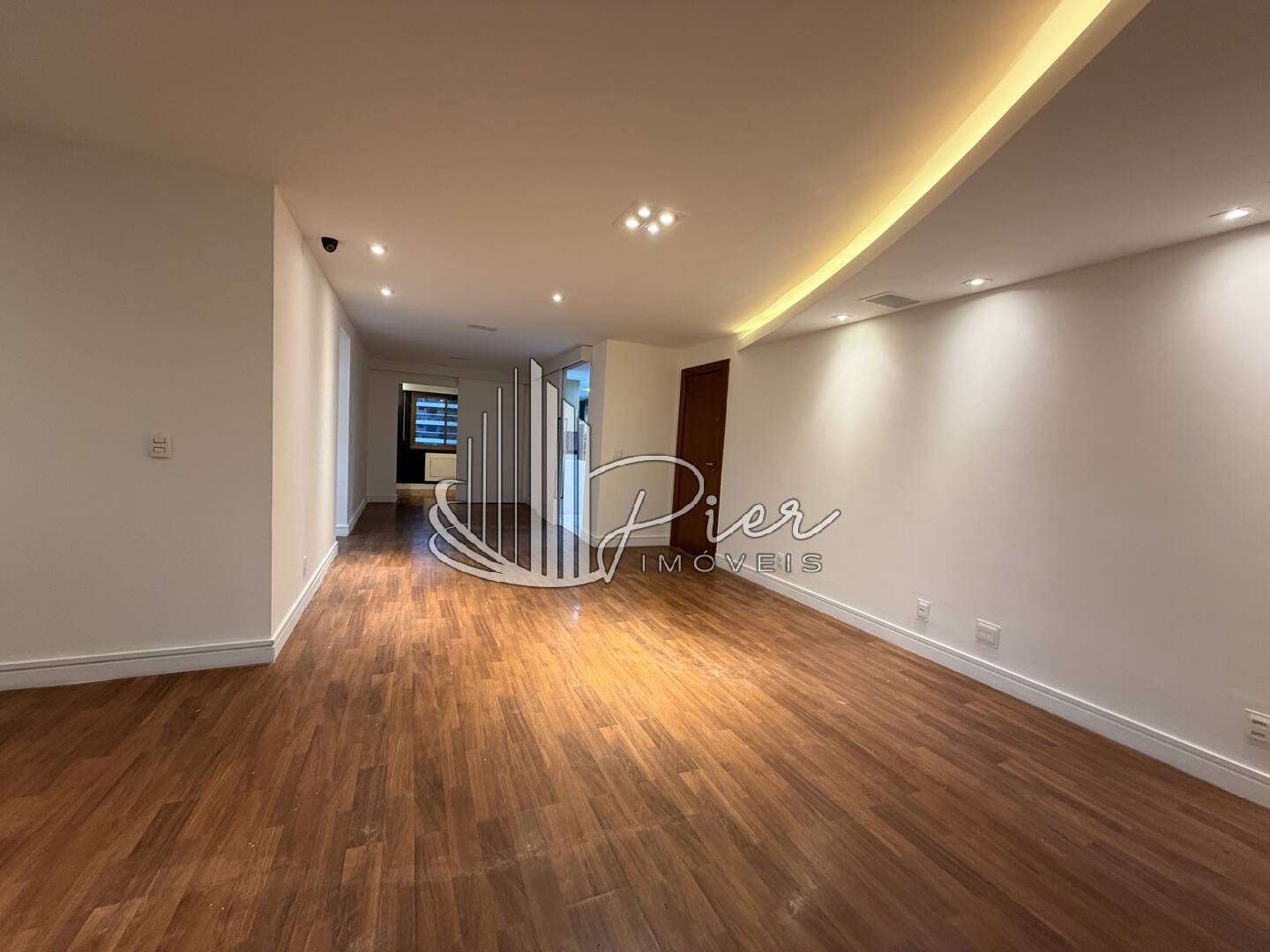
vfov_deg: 85.7
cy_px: 476
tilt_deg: -3.4
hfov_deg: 102.1
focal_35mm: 14
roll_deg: -3.5
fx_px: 514
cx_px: 635
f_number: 2.2
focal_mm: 2.22
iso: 250
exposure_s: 1/60
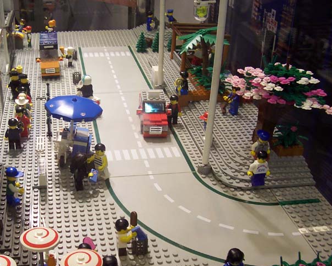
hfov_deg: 38.5
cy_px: 165
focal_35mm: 48
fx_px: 472
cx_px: 123
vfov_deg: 31.3
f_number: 2.8
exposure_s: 1/30
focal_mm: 5.6
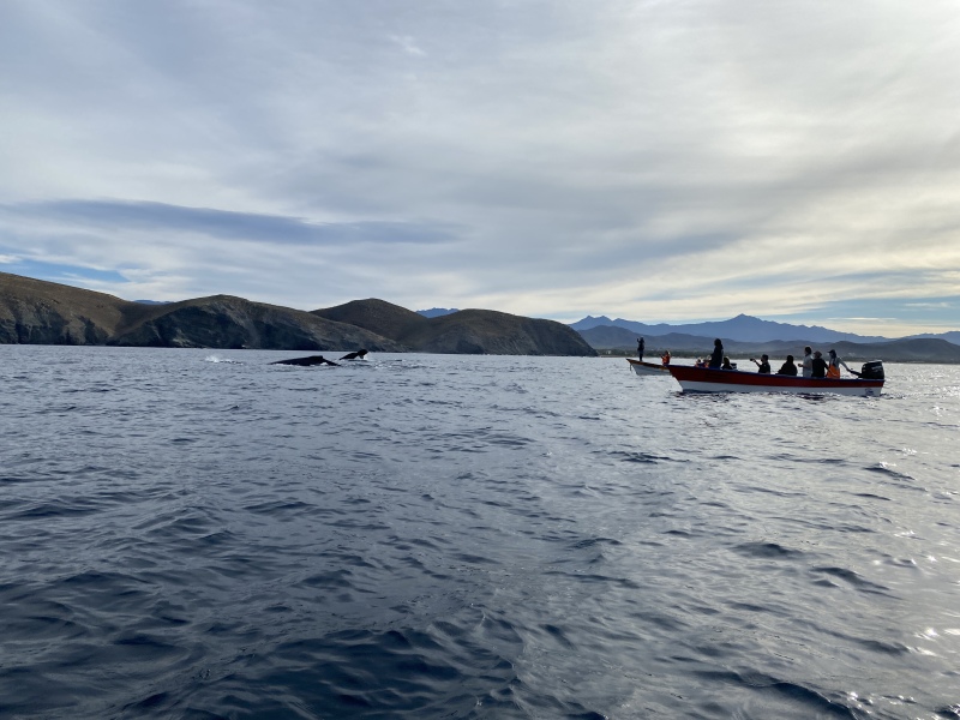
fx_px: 721
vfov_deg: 53.1
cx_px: 480
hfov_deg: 67.3
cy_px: 360
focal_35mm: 26
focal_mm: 4.25
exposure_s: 1/6410
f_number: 1.8
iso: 32
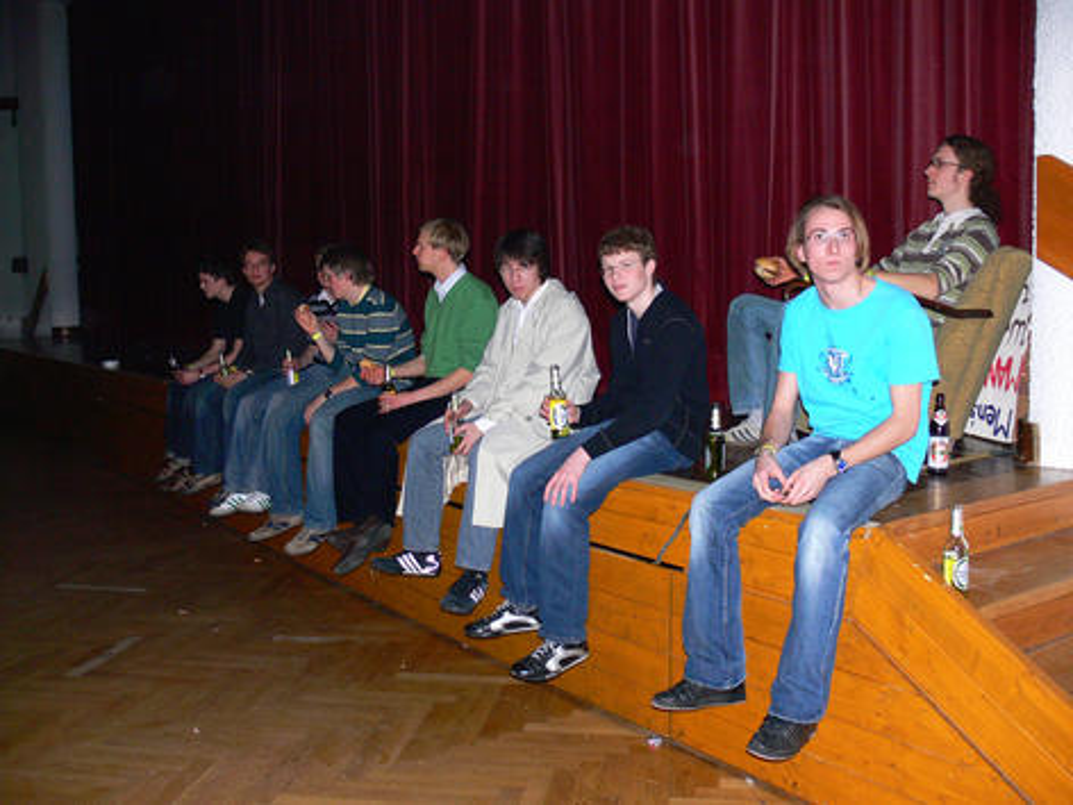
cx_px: 536
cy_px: 402
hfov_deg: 52.6
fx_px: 1085
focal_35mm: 35
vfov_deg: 40.7
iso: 200
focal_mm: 7.4
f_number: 2.8
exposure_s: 1/30
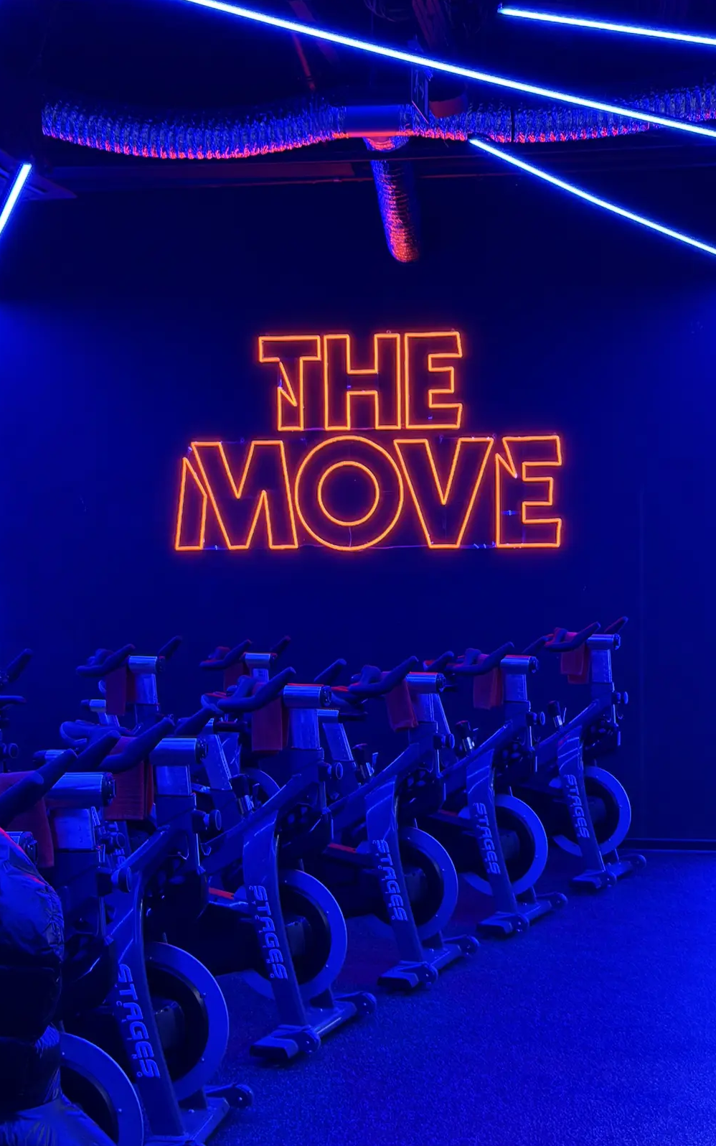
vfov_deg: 39.6
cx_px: 320
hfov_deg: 25.3
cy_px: 573
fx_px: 1592
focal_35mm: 51
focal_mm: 6.76
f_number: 1.78
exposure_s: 1/25
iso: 640
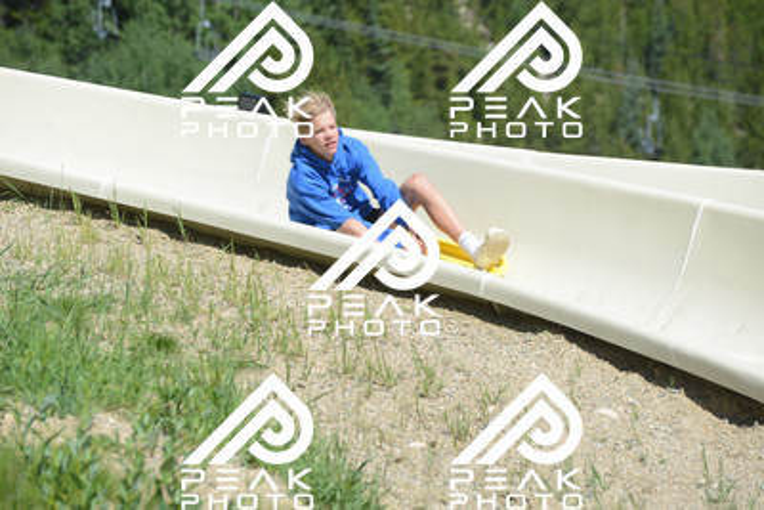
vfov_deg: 7.0
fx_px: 4140
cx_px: 382
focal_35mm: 195
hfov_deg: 10.5
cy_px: 255
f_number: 6.3
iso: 220
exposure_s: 1/640
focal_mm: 195
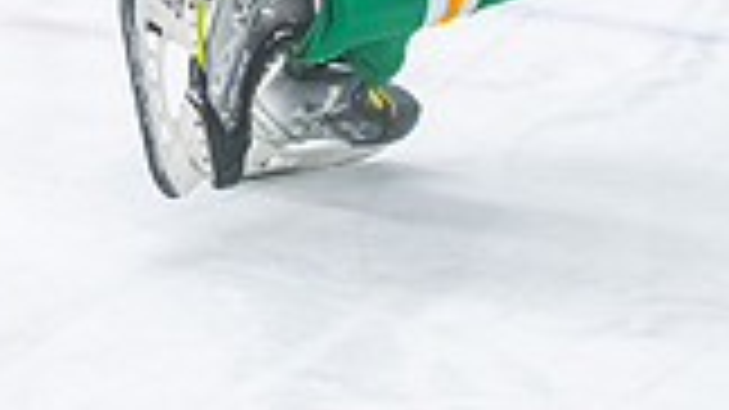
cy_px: -435
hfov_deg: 7.3
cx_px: 256
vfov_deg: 4.1
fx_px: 5701
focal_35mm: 295
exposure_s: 1/800
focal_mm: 70
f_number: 2.8
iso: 4000
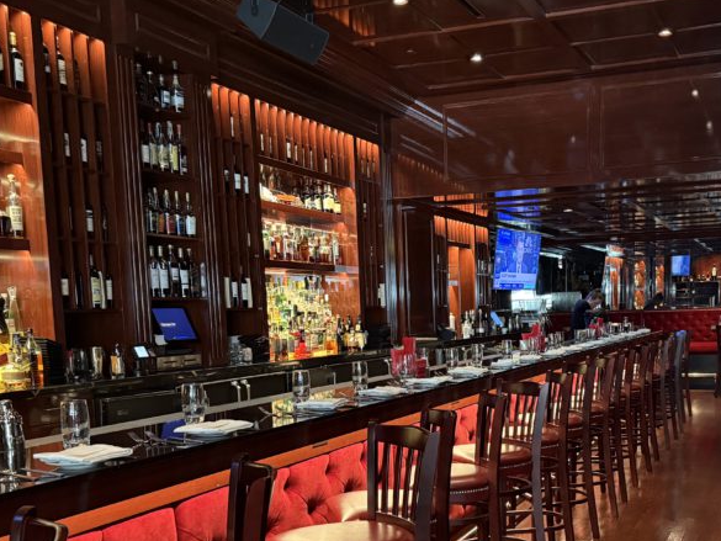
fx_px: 875
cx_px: 447
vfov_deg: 33.6
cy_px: 409
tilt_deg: -6.4
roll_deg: +1.1
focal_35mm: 42
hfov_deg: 44.4
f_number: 1.78
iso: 1000
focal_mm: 6.76
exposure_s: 1/40
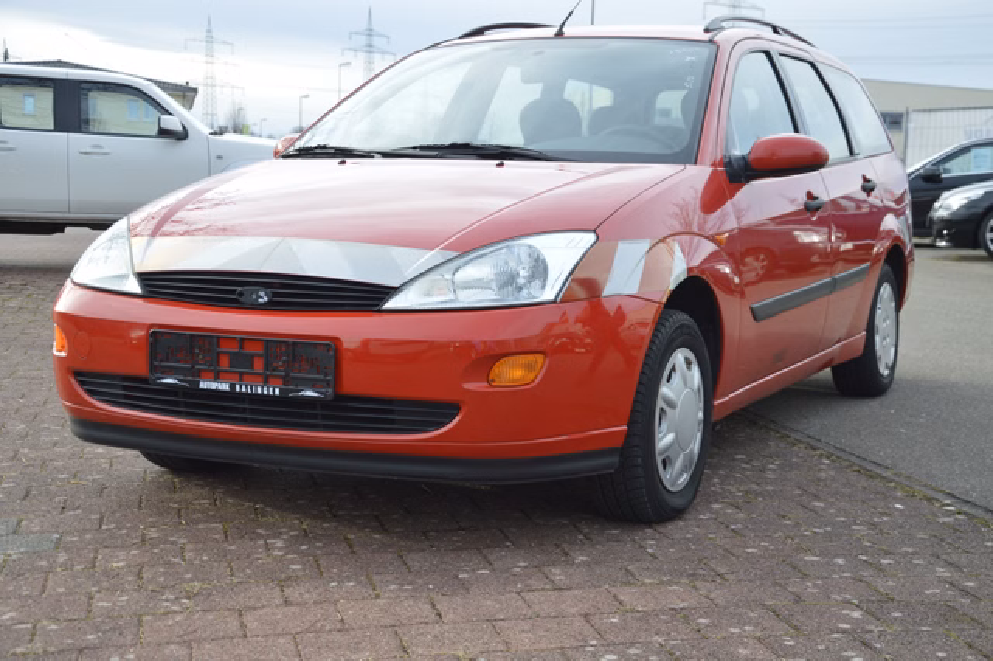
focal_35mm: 52
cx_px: 496
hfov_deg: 37.9
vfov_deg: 25.7
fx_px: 1447
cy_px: 330
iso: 140
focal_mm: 35
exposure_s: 1/125
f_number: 5.6
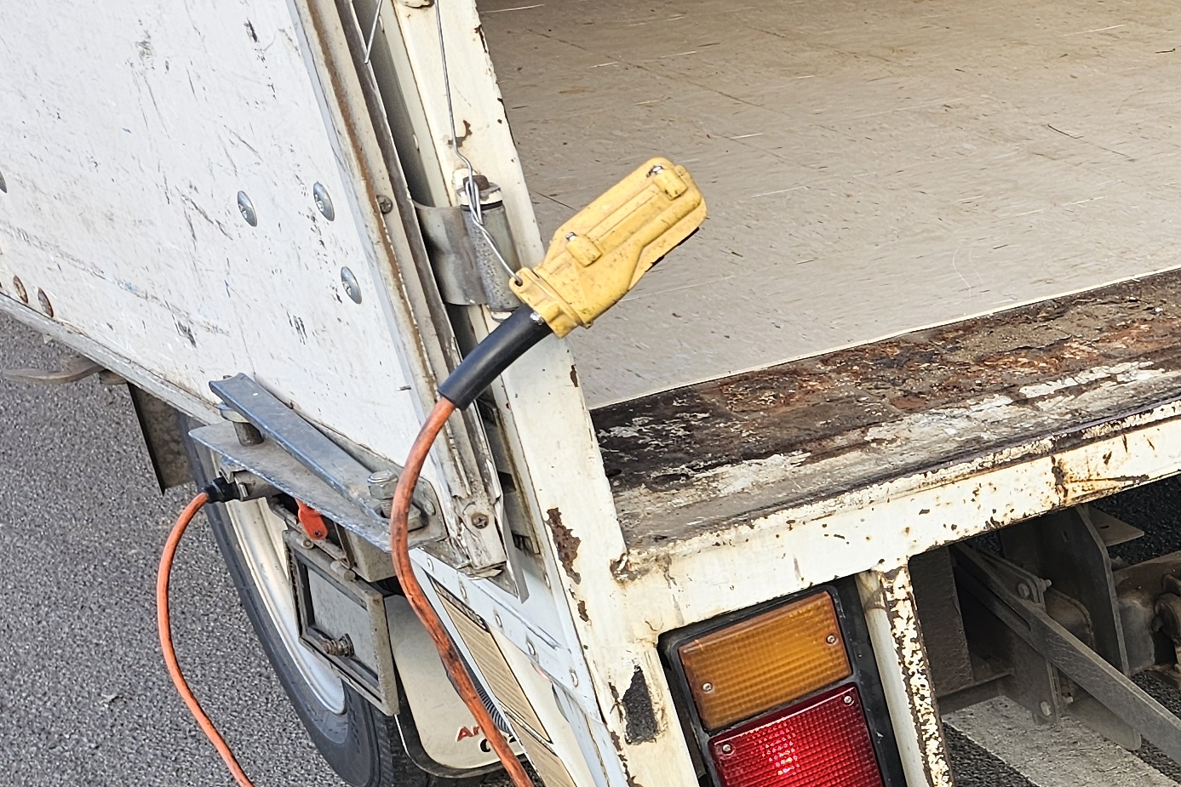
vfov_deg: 19.1
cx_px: 1667
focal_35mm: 69
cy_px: 803
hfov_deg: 24.2
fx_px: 2264
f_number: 1.7
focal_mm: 6.3
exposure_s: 1/100
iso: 25
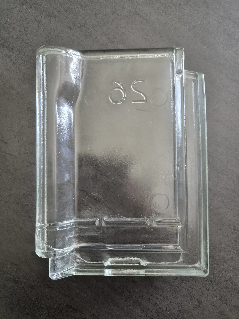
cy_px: 160
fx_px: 212
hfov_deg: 58.9
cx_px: 120
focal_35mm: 23
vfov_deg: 73.9
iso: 400
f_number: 1.8
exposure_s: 1/100
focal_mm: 5.4
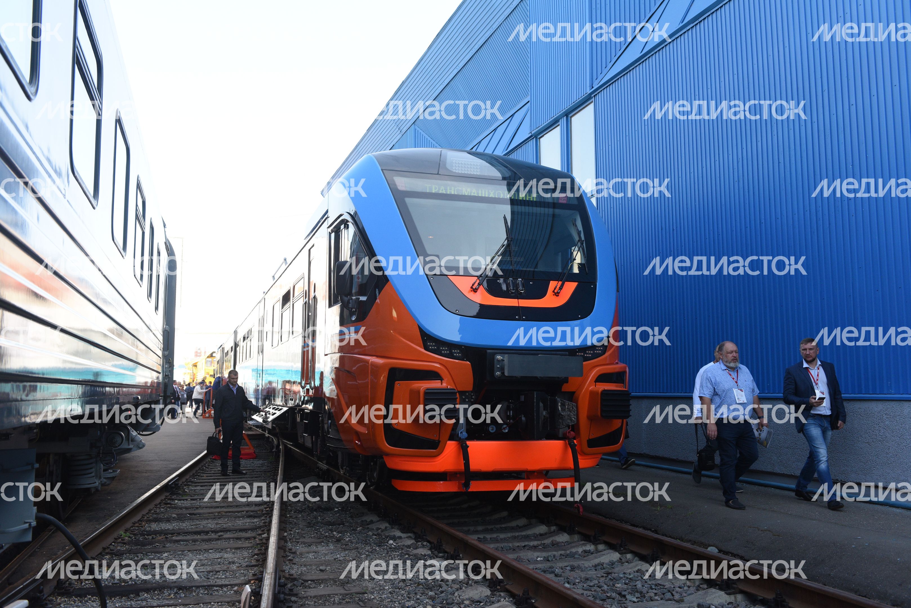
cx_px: 456
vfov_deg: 38.9
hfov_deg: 55.8
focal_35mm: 34
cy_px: 304
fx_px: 861
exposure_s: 1/500
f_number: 5.6
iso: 900
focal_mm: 34
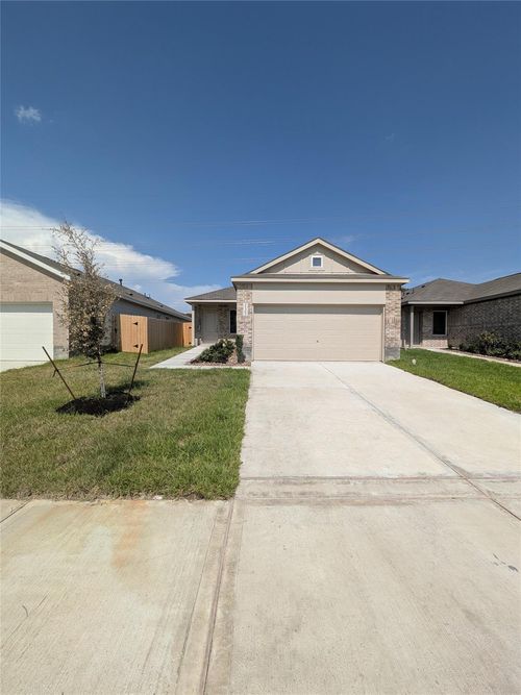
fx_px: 281
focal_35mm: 14
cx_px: 260
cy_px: 348
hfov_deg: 85.7
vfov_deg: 102.1
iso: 57
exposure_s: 1/2604
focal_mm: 1.85
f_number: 2.2
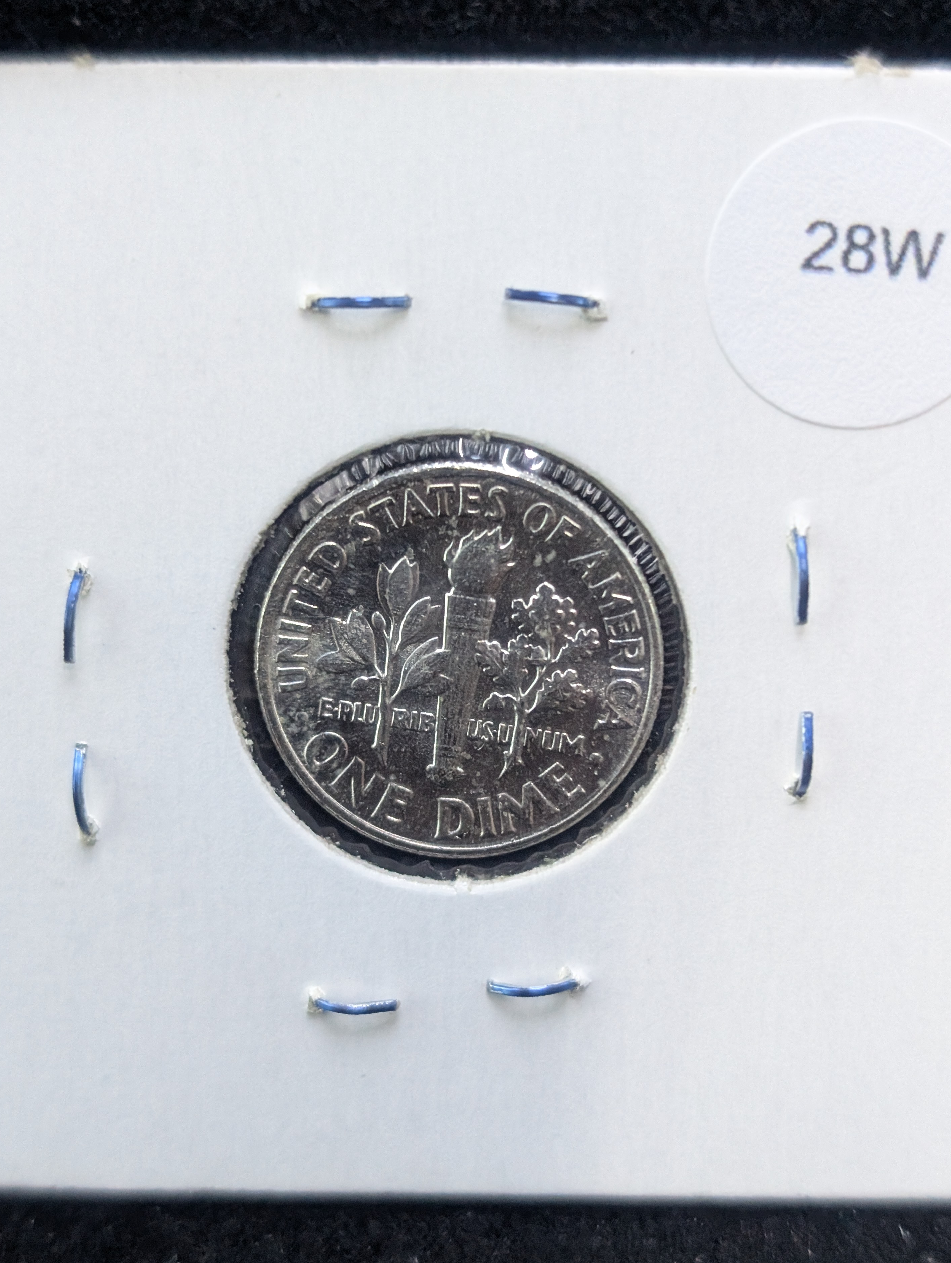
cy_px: 646
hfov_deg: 27.6
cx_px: 446
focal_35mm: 53
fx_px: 1937
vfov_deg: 36.1
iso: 731
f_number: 1.68
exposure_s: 1/120
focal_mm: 6.9
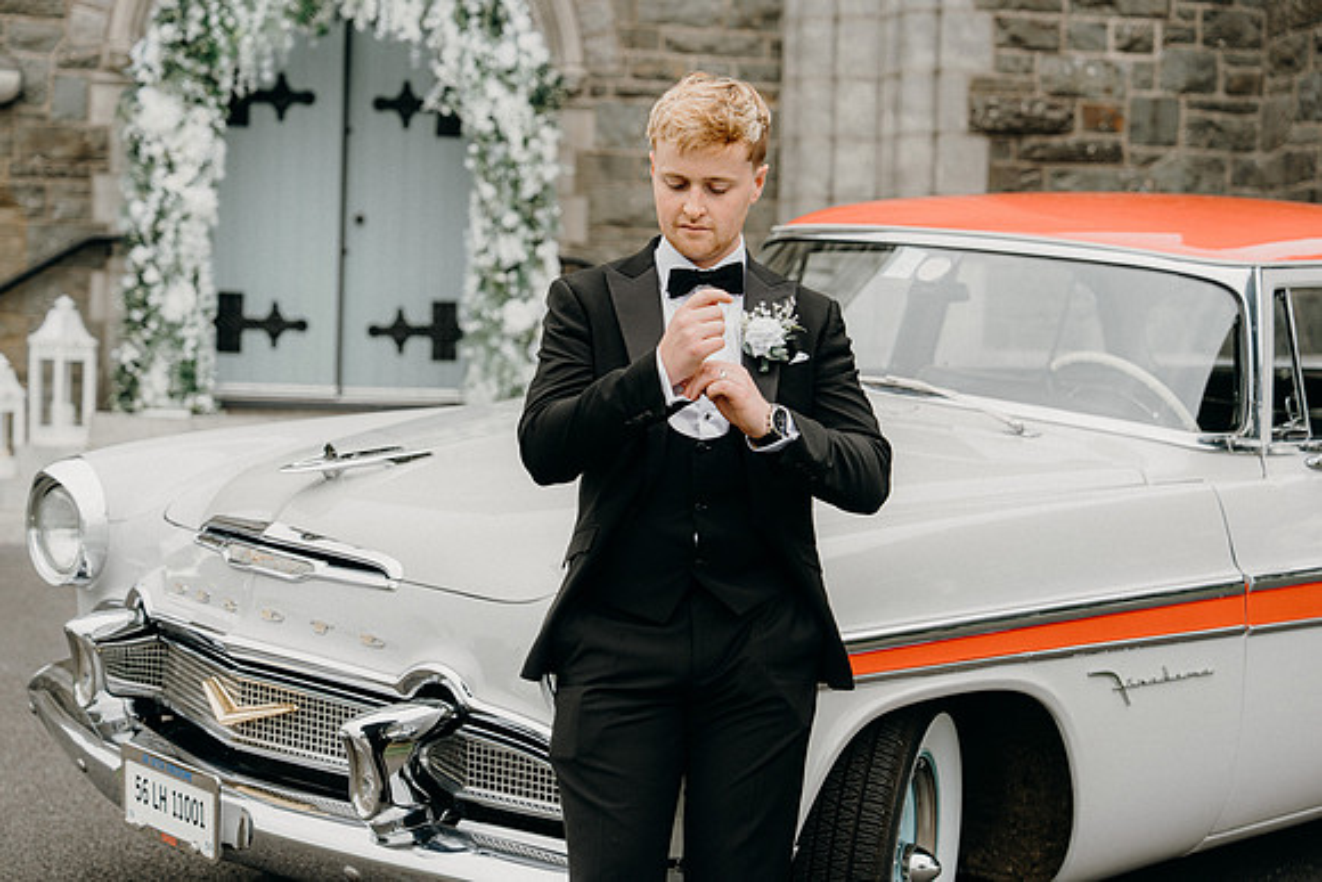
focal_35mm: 70
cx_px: 661
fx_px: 2571
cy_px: 441
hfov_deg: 28.8
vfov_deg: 19.5
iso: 125
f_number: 3.5
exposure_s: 1/200
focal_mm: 70
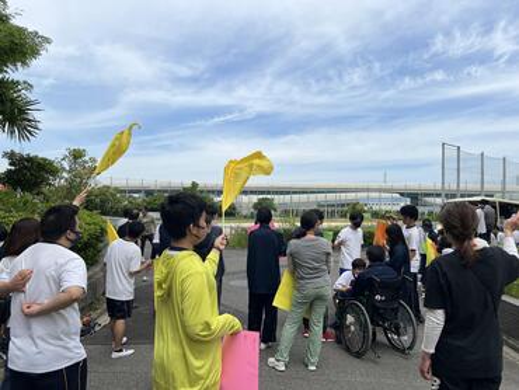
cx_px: 260
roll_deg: -0.7
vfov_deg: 53.1
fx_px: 390
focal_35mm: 26
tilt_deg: +1.2
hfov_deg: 67.3
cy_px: 195
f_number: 1.5
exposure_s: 1/4444
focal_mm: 5.7
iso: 50
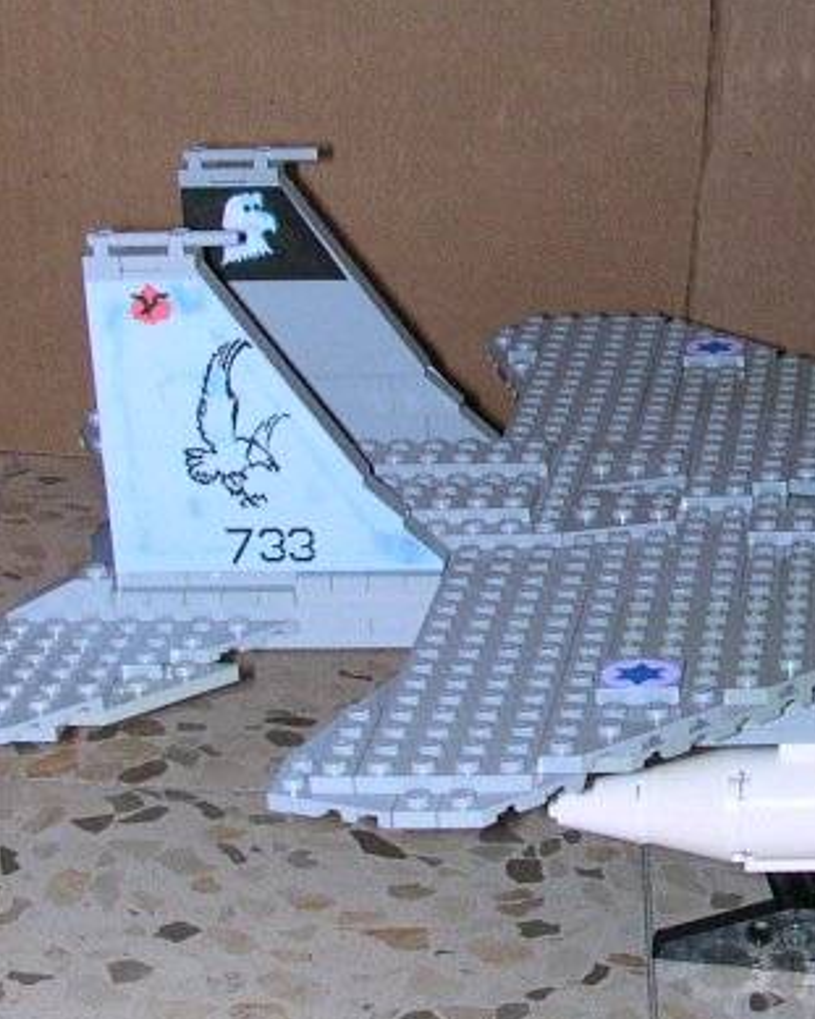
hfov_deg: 15.8
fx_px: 2865
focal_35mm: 95
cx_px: 878
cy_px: 451
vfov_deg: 20.2
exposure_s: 1/60
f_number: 2.7
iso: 100
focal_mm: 5.6
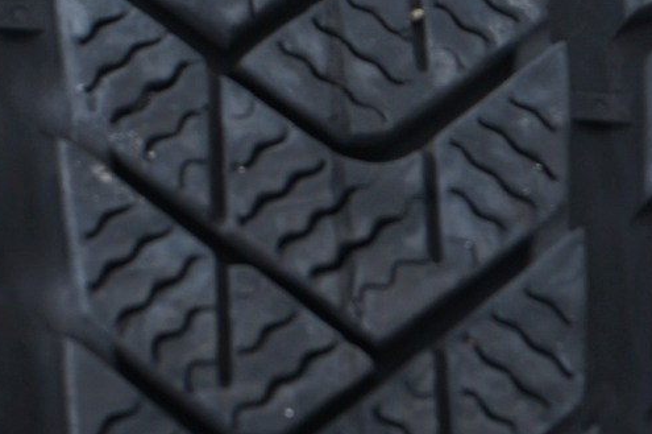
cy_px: -326
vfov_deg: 5.9
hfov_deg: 9.0
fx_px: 4143
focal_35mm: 229
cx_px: 129
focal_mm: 59
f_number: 7.1
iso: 250
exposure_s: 1/100
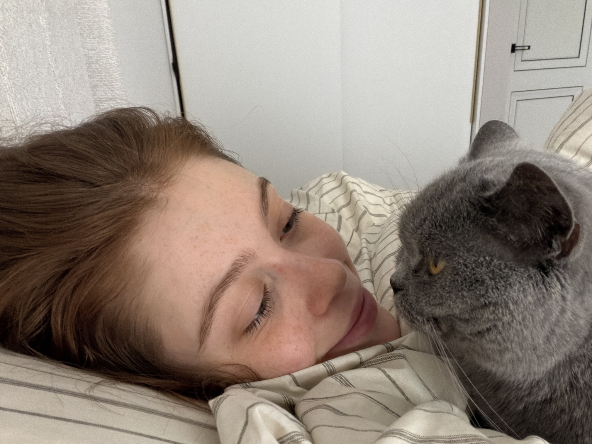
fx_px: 513
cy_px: 278
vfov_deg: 46.4
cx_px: 315
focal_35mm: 30
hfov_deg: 59.9
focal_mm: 2.71
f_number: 1.9
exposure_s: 1/53
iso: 320
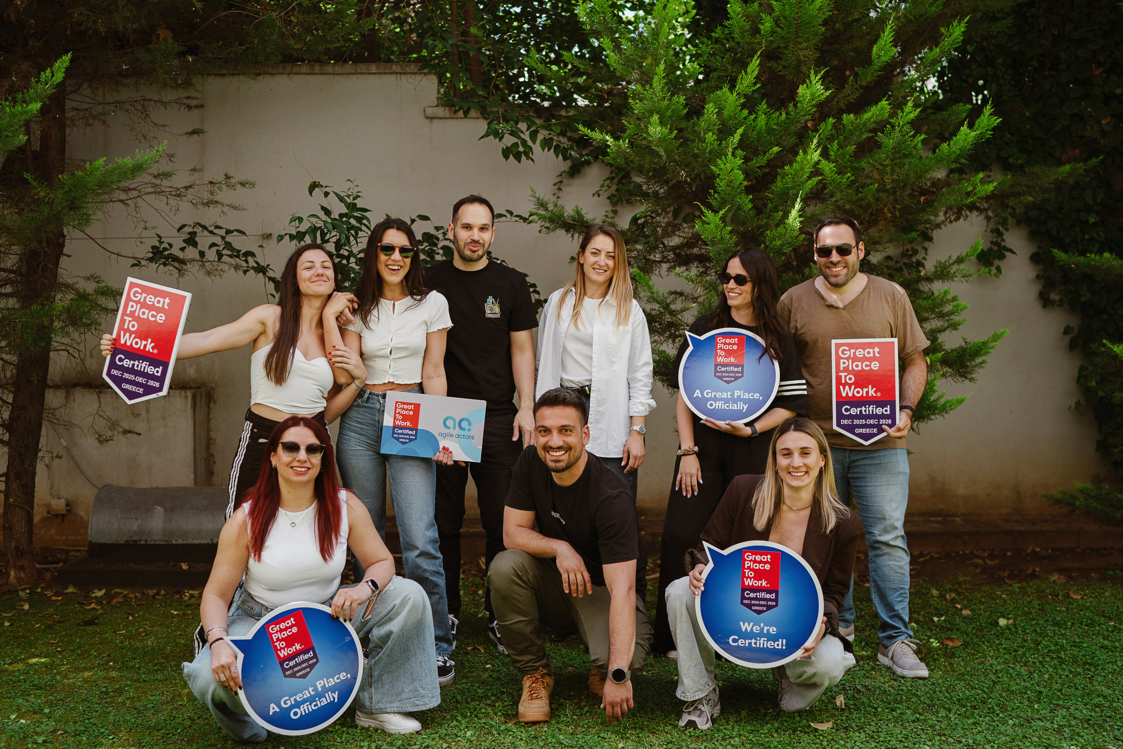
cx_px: 562
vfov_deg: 37.9
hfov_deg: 54.4
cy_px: 374
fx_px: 1092
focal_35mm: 35
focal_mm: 35
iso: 100
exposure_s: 1/800
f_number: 2
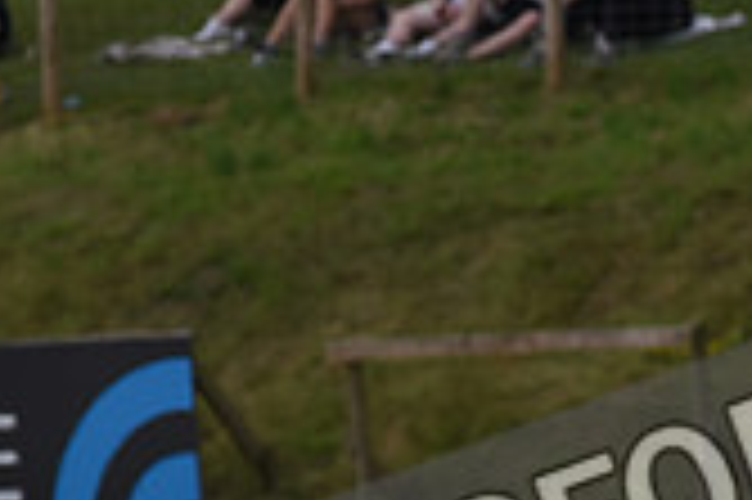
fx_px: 29069
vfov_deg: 1.0
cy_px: 651
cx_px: 612
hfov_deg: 1.5
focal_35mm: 1393
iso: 1250
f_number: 8
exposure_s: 1/1000
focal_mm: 400
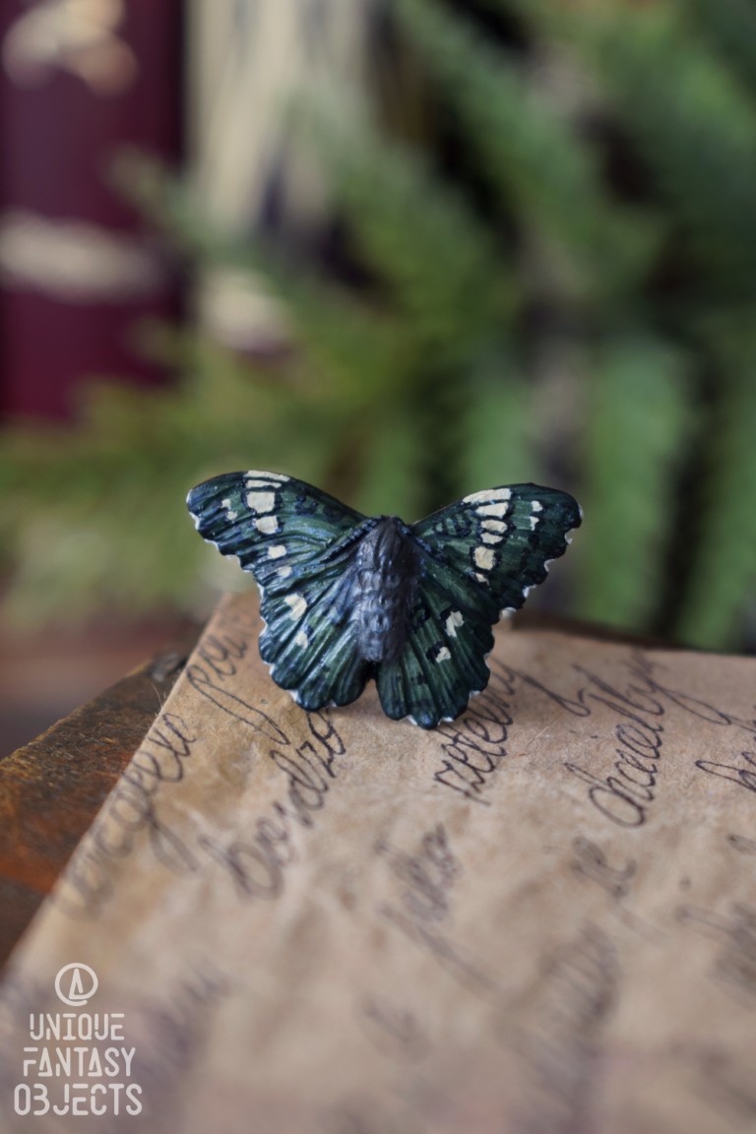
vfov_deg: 24.6
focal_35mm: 82
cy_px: 567
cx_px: 378
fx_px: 2599
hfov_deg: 16.6
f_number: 5.6
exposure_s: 1/60
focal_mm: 55
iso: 500
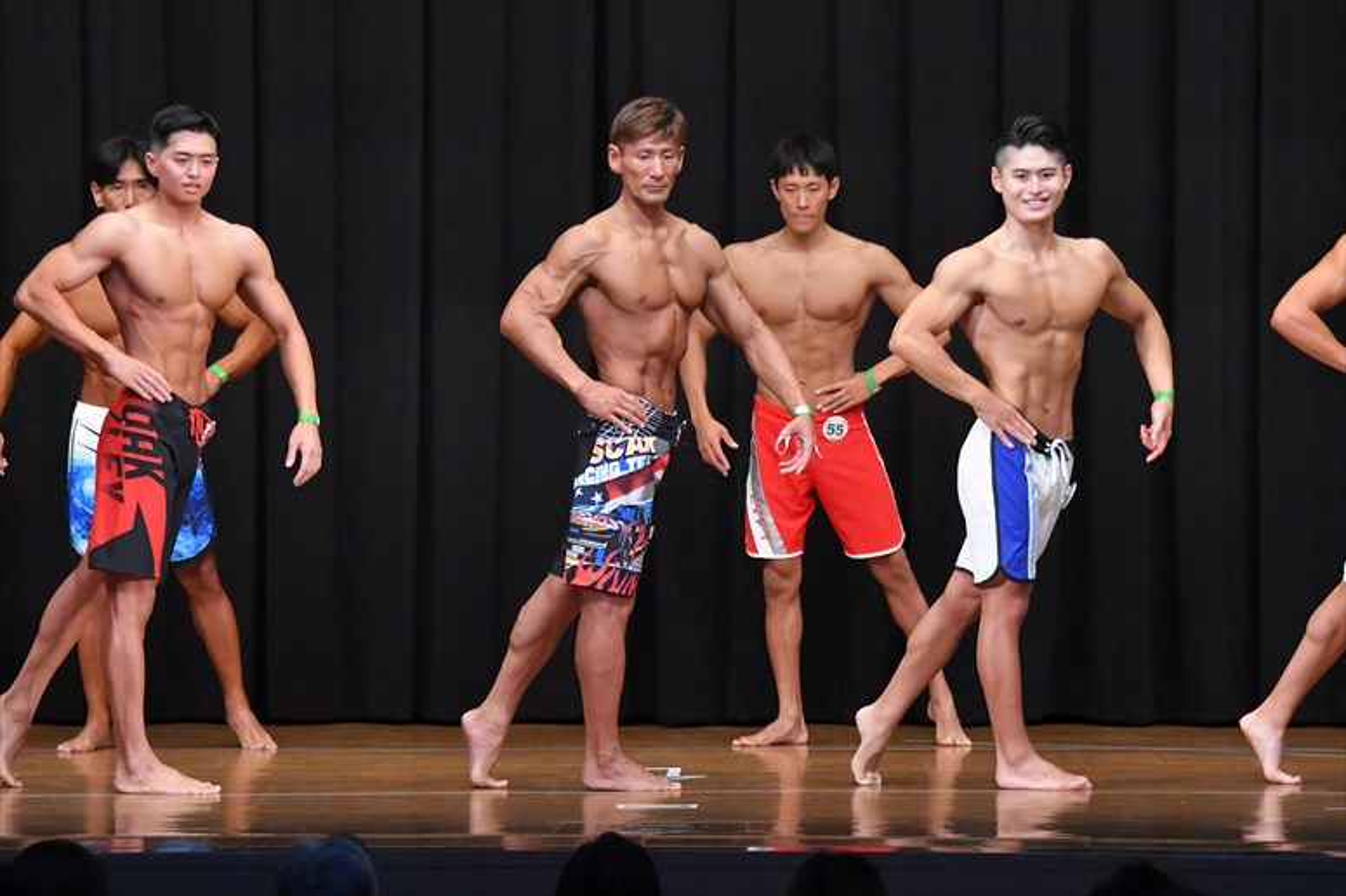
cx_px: 673
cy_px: 448
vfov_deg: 6.8
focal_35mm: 202
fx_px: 7549
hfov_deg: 10.2
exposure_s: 1/400
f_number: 5.6
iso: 8000
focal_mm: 135
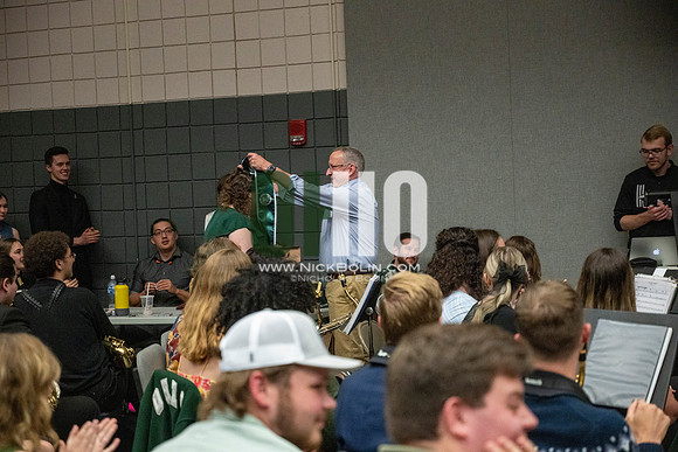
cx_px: 339
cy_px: 226
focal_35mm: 70
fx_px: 1319
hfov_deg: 28.8
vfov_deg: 19.5
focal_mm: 70
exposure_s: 1/500
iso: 10000
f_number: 4
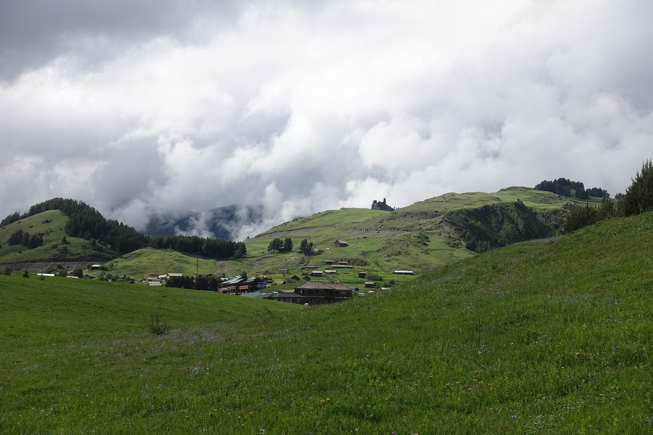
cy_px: 218
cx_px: 326
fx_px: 1034
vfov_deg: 23.8
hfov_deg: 35.1
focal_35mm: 57
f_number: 5.6
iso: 125
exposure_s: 1/640
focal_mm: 21.01
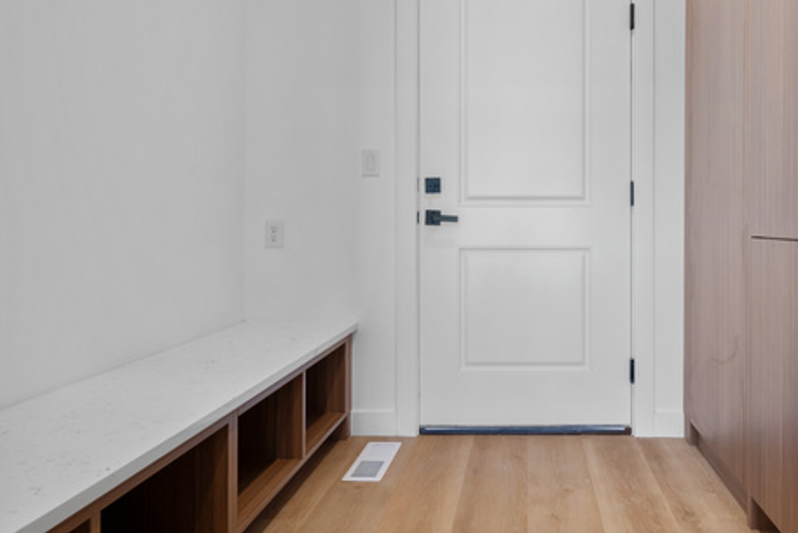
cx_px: 519
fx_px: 481
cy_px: 211
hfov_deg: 77.3
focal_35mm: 22
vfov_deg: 57.4
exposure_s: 1/2.5
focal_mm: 15.5
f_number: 8
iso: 500
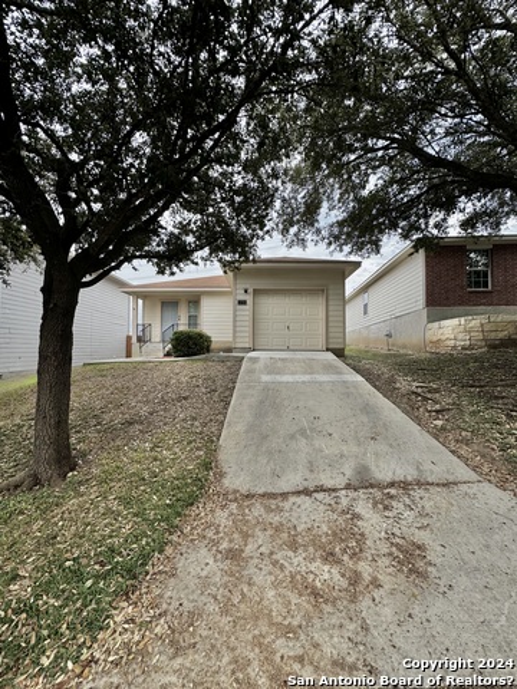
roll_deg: -1.8
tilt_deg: +2.6
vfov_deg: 102.1
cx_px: 258
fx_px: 279
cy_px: 344
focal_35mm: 14
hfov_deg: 85.7
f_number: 2.2
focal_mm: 2.22
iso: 40
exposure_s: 1/261
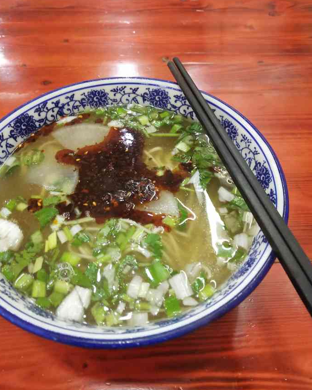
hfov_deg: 45.8
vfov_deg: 55.7
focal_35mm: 32
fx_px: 369
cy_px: 200
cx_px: 154
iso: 393
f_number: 1.8
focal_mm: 3.95
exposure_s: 1/50
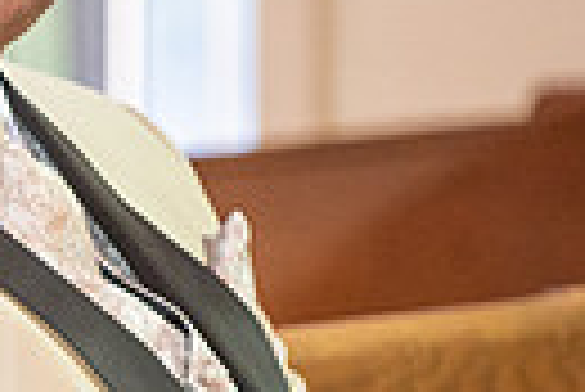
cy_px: 408
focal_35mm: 847
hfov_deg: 2.4
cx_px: -364
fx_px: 13779
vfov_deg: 1.6
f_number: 2.8
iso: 2000
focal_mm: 190
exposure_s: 1/160
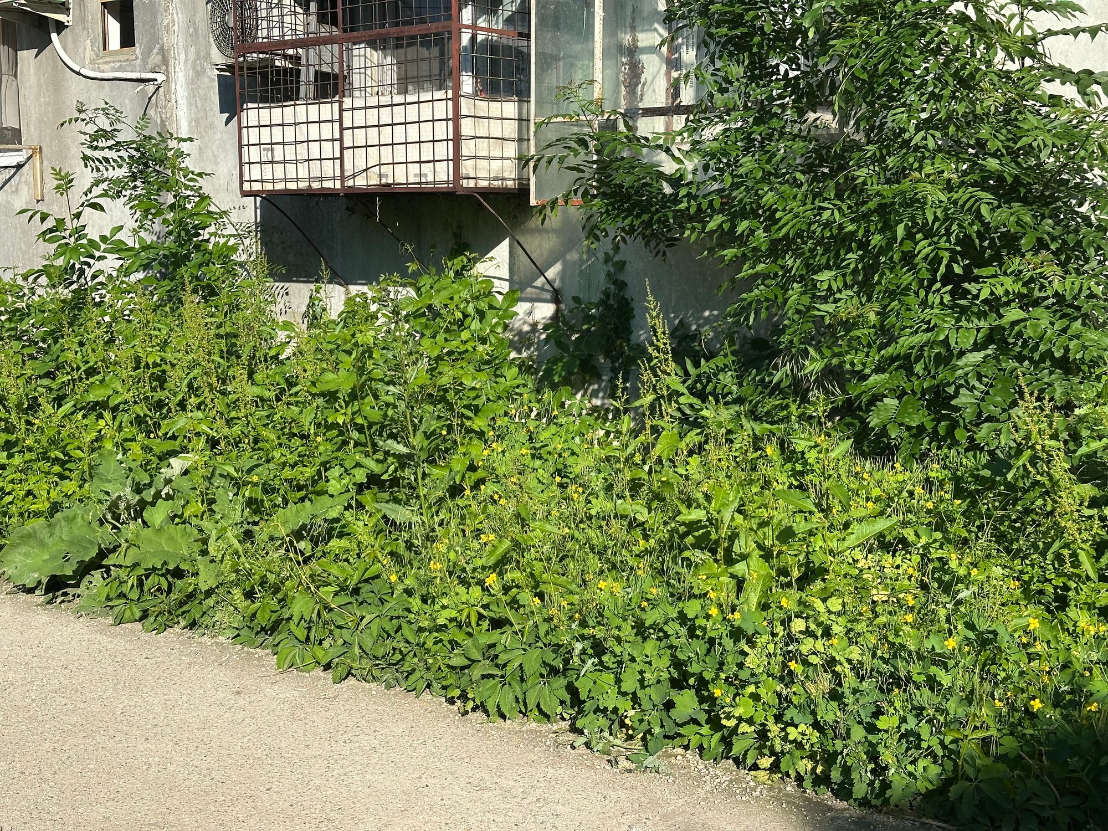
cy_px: 416
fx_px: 1536
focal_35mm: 48
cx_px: 554
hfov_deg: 39.7
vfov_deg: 30.3
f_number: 1.78
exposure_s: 1/2809
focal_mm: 6.86
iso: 64
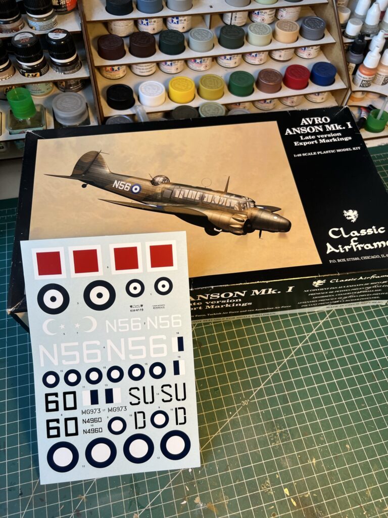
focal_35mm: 26
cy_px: 259
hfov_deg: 53.1
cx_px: 194
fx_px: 389
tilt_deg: -57.9
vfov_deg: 67.3
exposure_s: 1/100
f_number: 1.5
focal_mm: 5.7
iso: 50
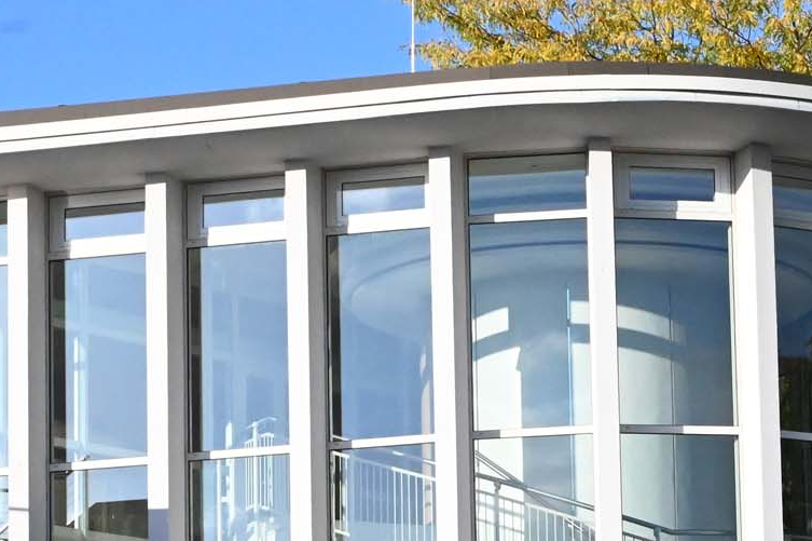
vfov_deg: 8.2
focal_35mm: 166
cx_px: 923
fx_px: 3742
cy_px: 596
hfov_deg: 12.2
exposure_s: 1/4000
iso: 10000
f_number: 14
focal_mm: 50
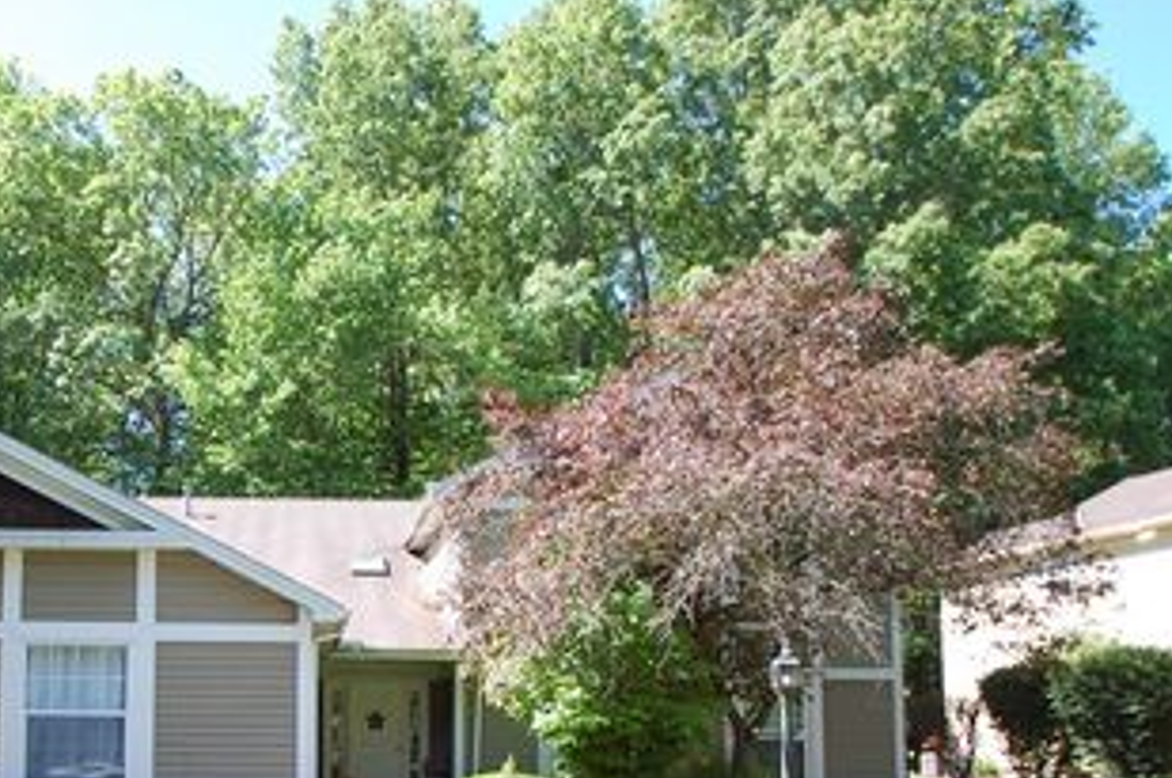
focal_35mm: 34
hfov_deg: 53.7
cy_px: 592
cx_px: 315
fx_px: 1105
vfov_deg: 37.7
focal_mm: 14
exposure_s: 1/160
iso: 200
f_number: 6.3
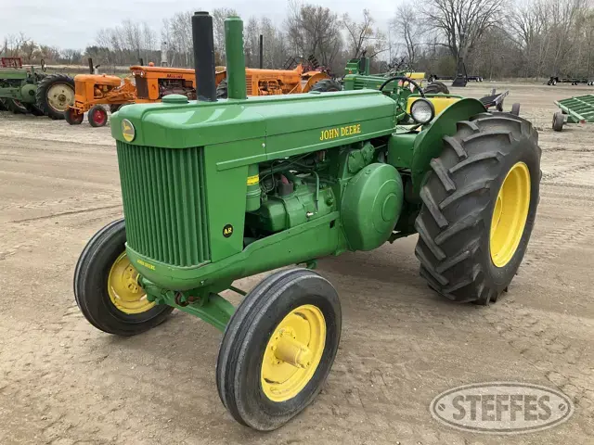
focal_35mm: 29
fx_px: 498
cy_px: 222
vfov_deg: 48.2
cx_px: 297
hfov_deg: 61.7
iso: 20
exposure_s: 1/185
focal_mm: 3
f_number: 1.8
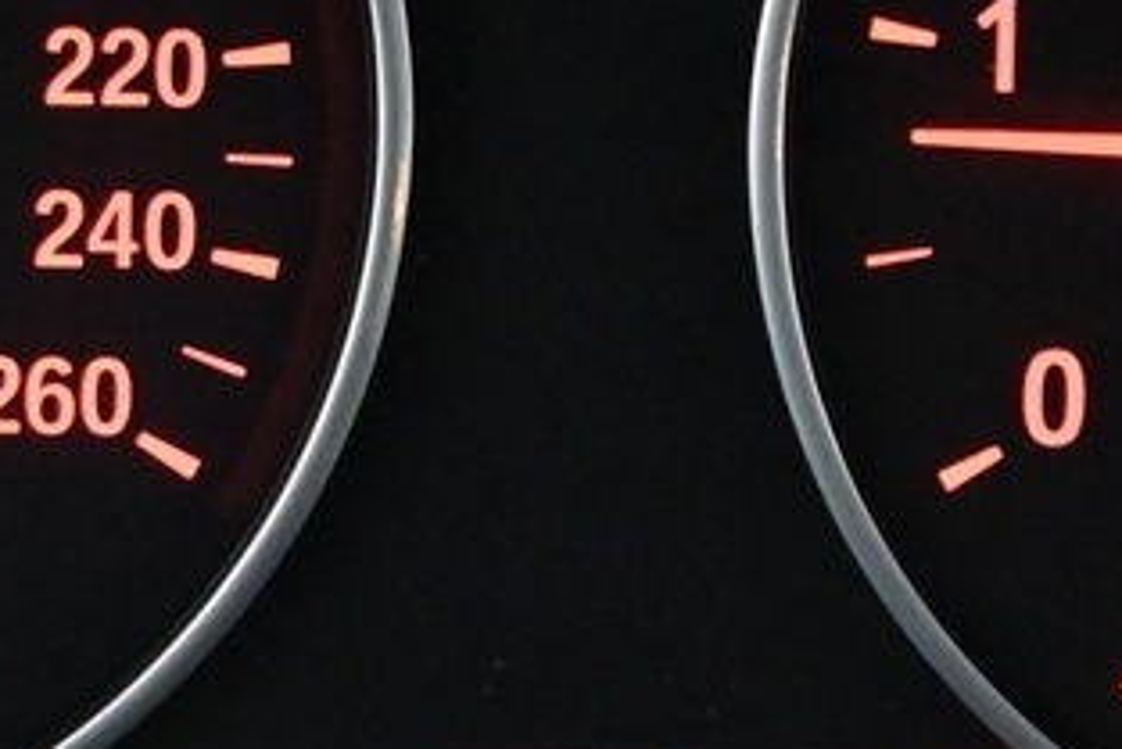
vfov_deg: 7.7
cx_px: 570
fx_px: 5568
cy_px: 211
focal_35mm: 179
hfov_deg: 11.5
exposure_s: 1/40
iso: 4000
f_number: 4.2
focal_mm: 23
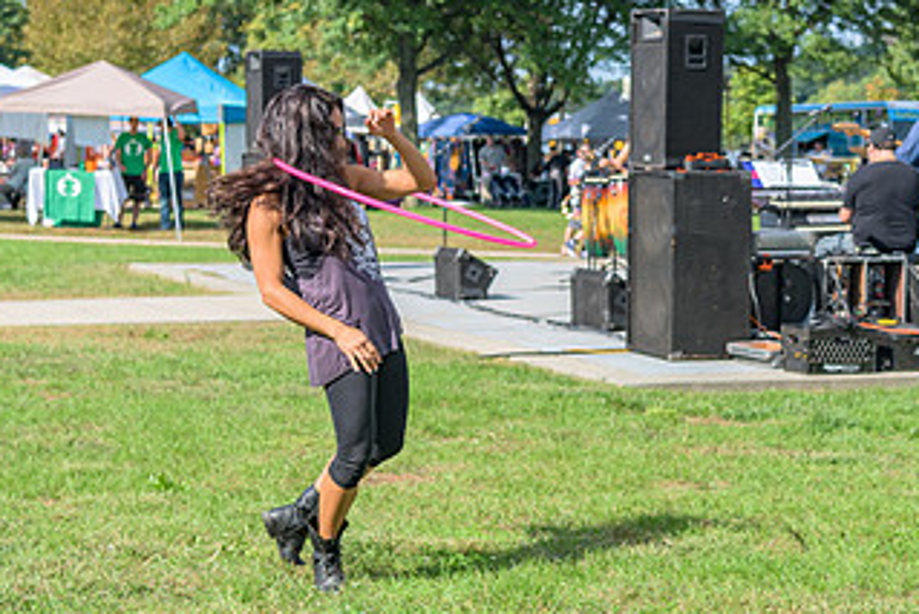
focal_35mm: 91
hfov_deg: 22.4
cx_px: 493
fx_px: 2324
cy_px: 293
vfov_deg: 15.0
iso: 64
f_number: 4
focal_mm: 50
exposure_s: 1/200
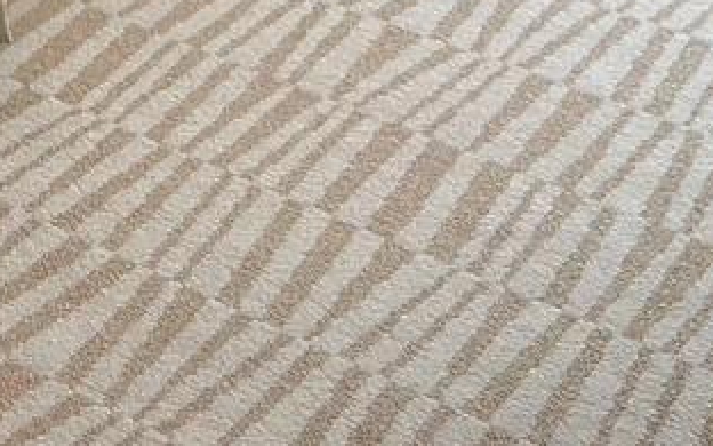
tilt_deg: -11.1
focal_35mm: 113
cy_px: -647
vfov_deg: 10.0
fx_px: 2196
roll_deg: +1.0
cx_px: -462
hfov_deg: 16.3
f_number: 1.6
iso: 50
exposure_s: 1/121
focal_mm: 4.2
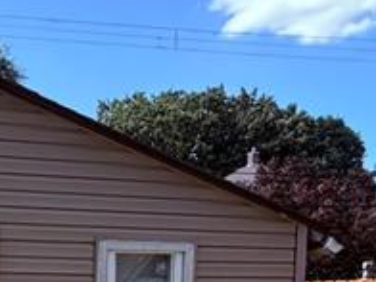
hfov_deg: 24.7
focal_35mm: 73
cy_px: 389
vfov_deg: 18.4
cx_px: -48
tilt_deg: -6.6
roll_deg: +1.4
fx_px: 793
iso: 50
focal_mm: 2.22
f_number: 2.2
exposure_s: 1/502
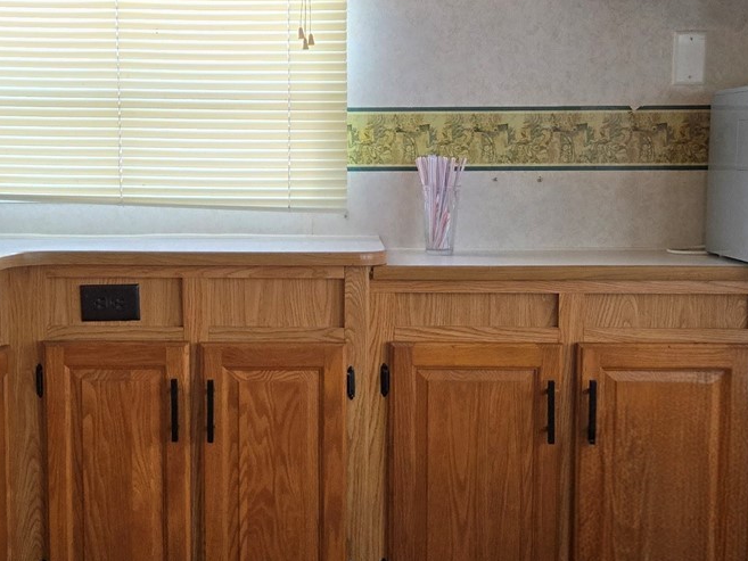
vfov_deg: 26.1
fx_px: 1210
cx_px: 324
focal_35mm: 56
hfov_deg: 34.3
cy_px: 282
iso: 500
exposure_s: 1/240
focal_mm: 5.4
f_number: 1.8
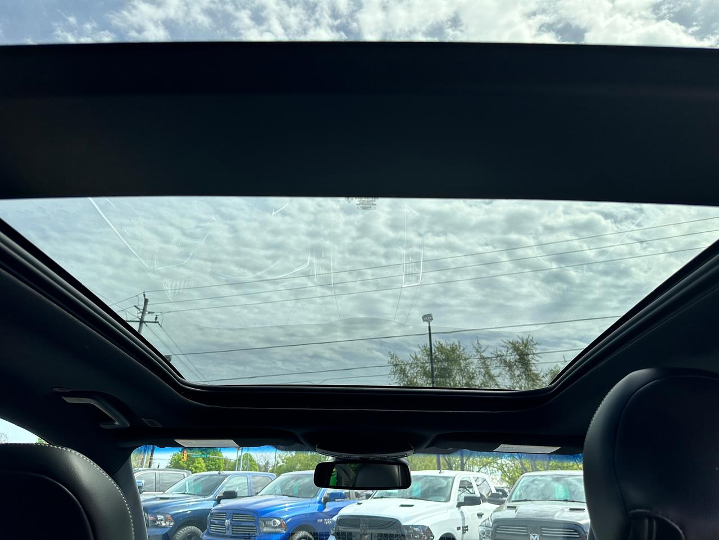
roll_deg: -1.7
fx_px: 498
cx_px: 360
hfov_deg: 71.6
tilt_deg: +22.7
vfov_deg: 56.8
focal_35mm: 24
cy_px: 270
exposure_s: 1/1339
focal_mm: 6.86
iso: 80
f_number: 1.78
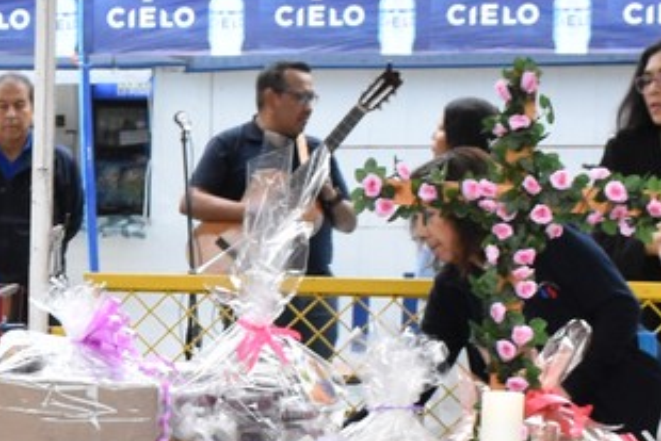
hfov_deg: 13.4
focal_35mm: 145
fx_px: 2663
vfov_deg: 9.3
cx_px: -296
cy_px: 562
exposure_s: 1/160
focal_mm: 20
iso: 1600
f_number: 5.6
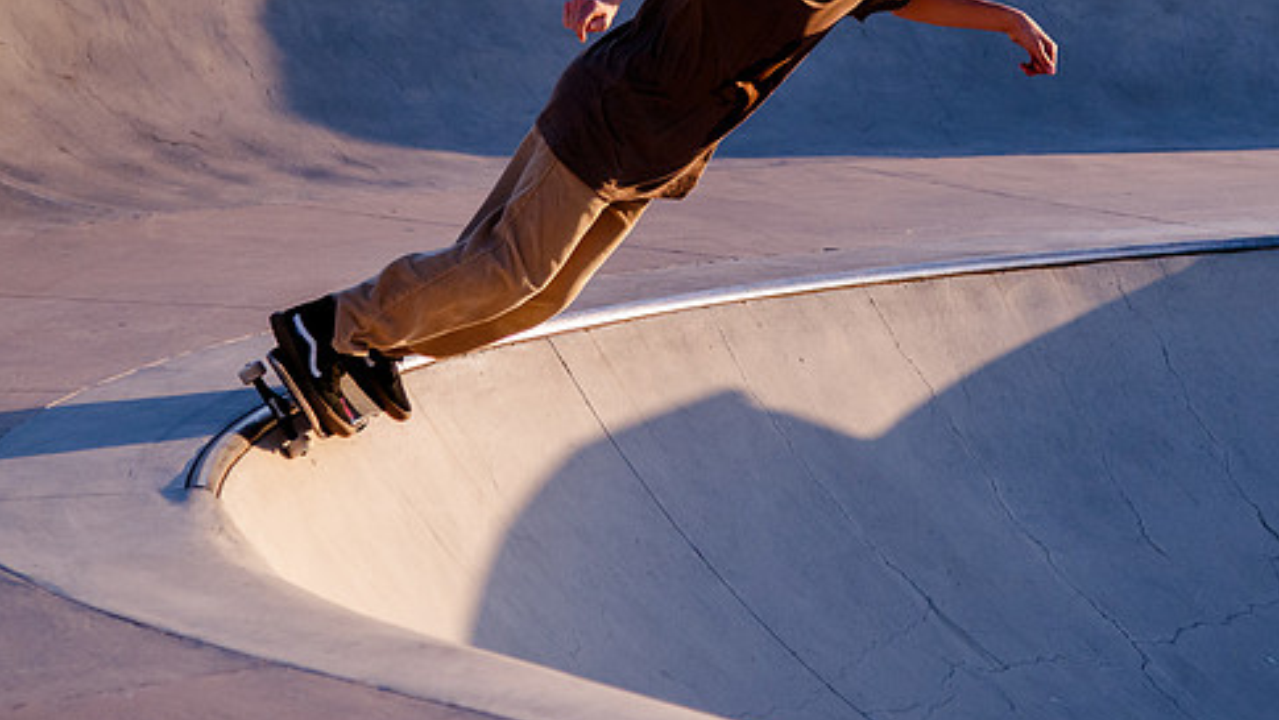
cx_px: 796
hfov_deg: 13.0
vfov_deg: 7.3
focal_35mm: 165
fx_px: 5597
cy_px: 107
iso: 1000
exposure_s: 1/3200
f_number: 4
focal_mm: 78
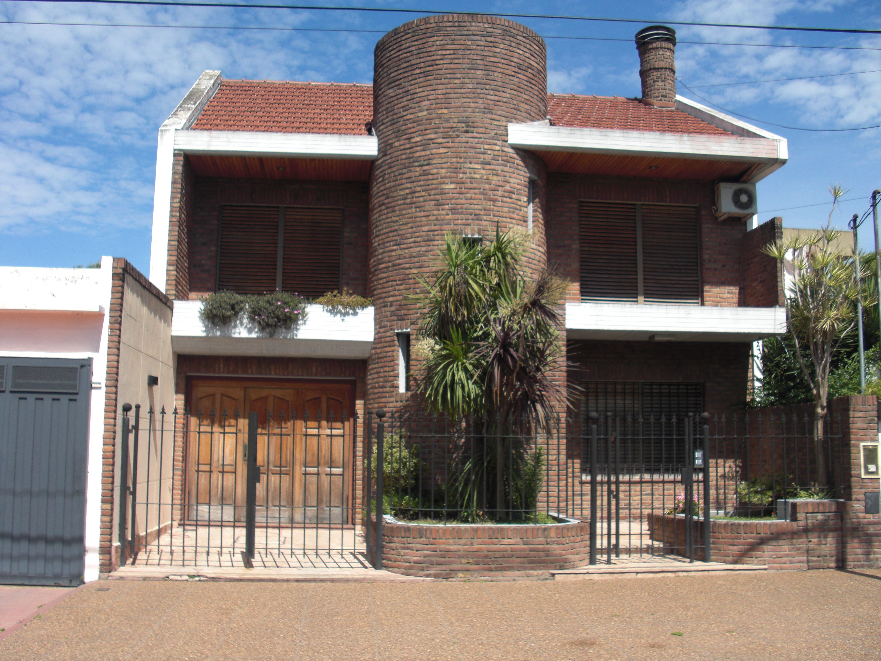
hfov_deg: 51.4
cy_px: 330
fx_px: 916
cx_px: 440
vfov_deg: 39.7
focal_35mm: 36
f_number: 7.9
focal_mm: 6.3
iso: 50
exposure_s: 1/160
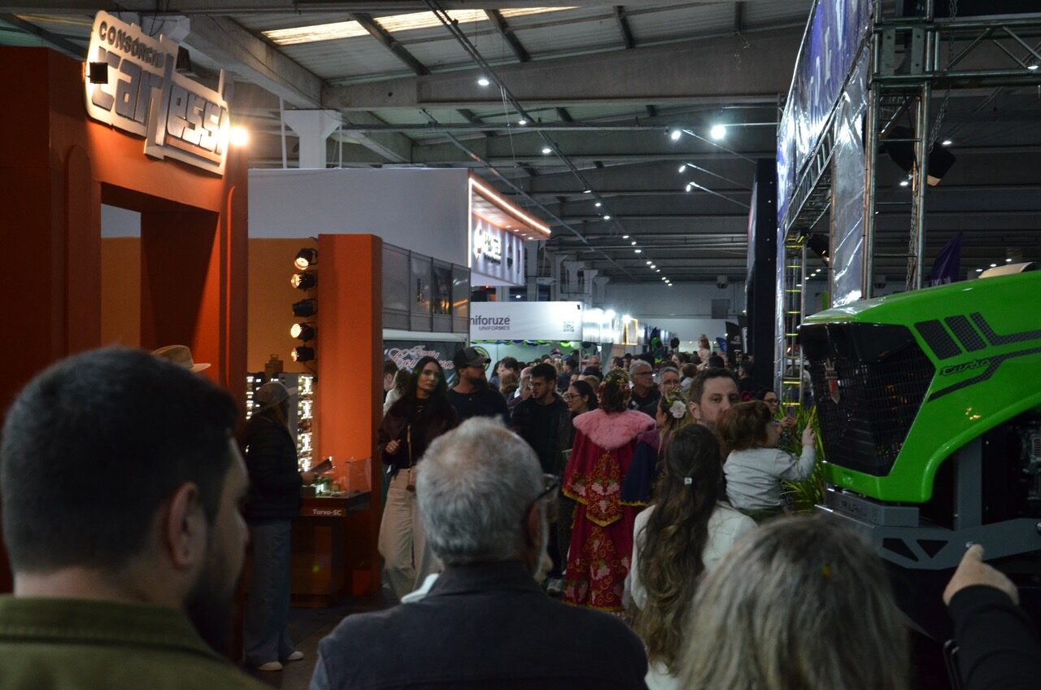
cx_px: 520
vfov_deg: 25.6
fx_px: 1515
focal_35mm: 52
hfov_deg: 37.9
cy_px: 345
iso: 1600
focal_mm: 35
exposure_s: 1/160
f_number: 6.3
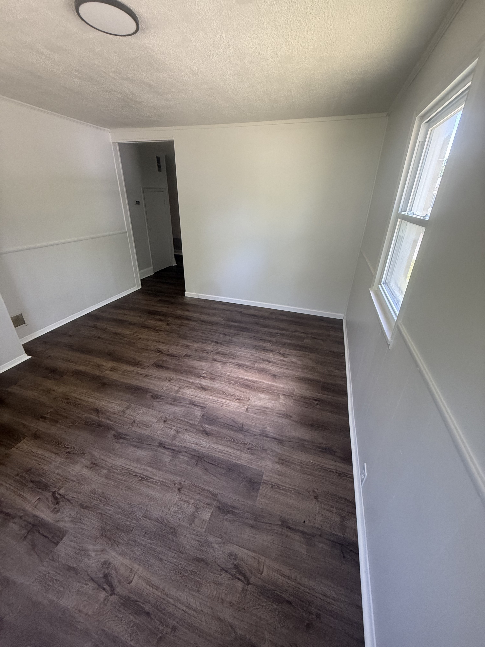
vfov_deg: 102.1
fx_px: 262
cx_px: 242
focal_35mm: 14
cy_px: 324
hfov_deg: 85.7
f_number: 2.2
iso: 320
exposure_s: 1/99
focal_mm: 2.22
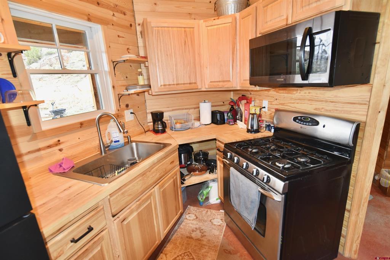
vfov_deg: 67.4
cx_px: 195
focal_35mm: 18
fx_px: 195
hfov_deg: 90.0
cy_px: 130
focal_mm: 18
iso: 800
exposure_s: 1/100
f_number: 5
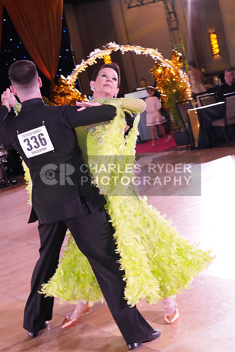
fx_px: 685
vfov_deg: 28.8
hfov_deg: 19.5
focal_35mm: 70
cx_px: 118
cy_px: 176
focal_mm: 70
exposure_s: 1/250
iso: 8000
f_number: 7.1
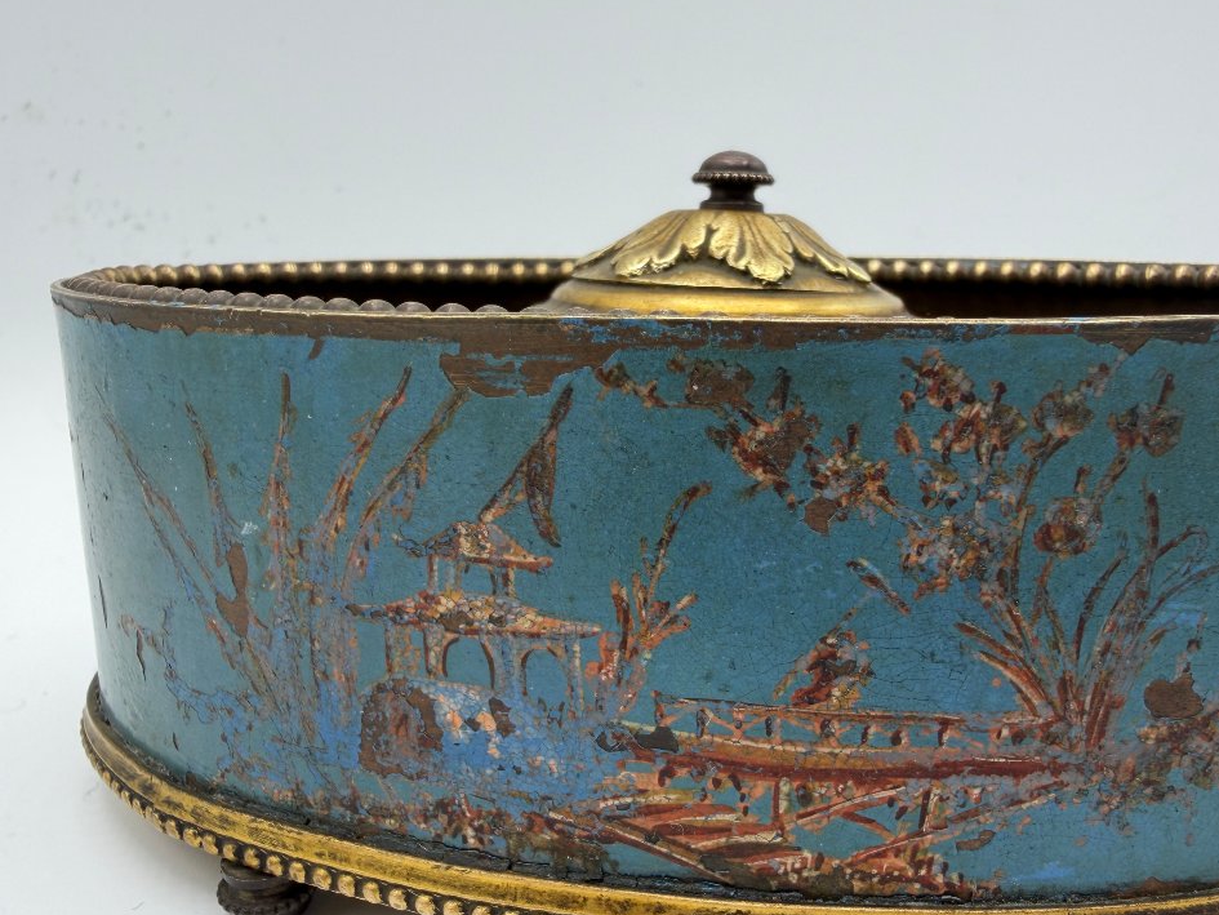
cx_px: 743
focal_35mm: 33
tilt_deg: -15.6
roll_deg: +0.8
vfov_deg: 42.8
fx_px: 1162
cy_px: 528
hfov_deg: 54.9
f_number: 2.2
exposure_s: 1/100
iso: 25
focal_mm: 2.22
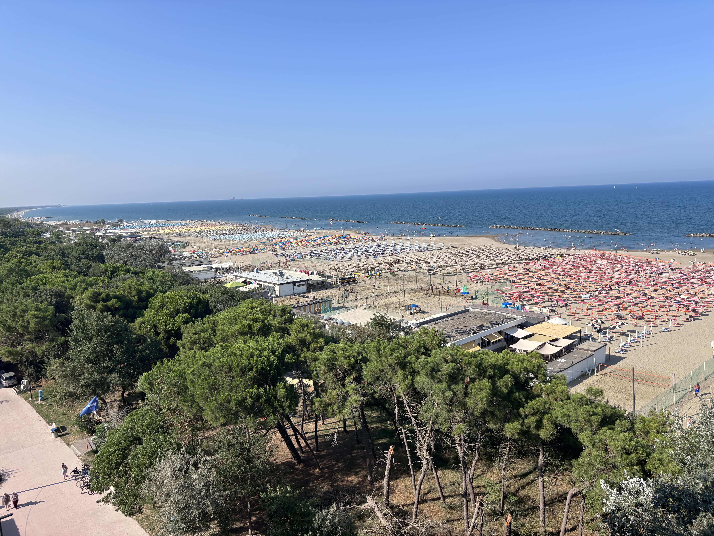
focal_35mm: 26
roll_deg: +2.3
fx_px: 536
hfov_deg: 67.3
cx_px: 357
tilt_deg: -8.1
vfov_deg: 53.1
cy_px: 268
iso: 50
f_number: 1.6
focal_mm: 5.96
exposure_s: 1/3311
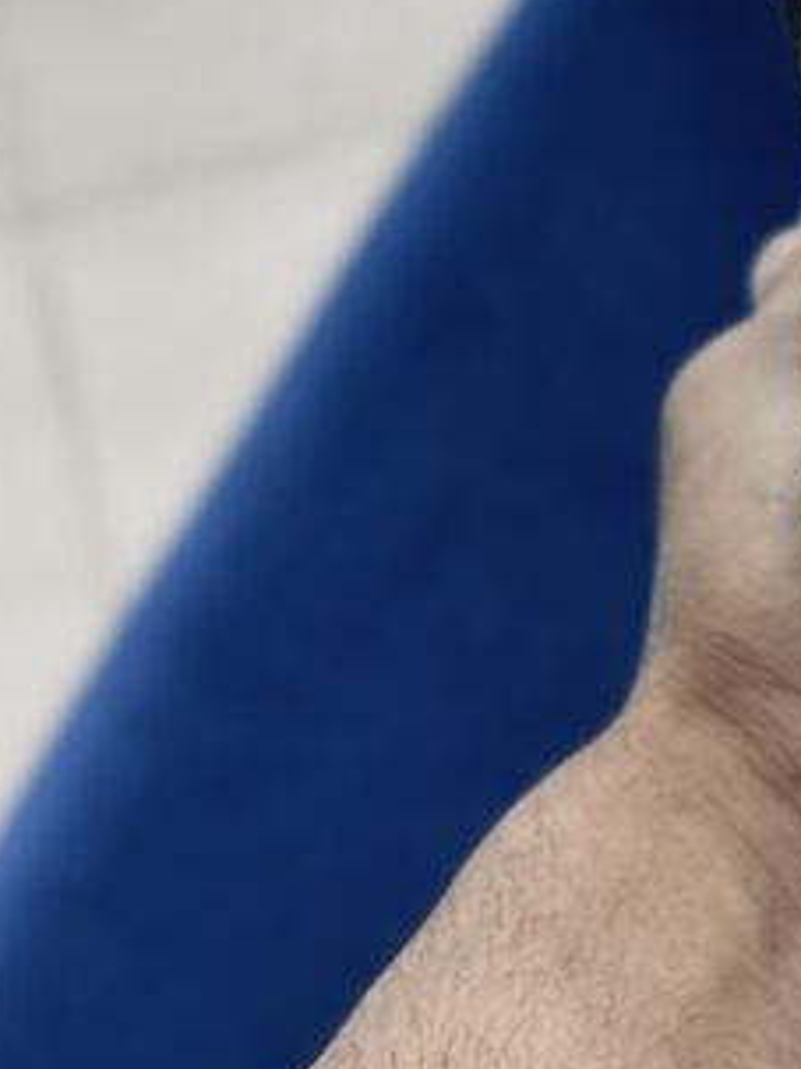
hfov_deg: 9.7
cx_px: 1210
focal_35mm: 148
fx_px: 4569
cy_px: 44
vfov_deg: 13.2
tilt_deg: -56.7
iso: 100
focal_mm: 6.86
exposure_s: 1/100
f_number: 1.78
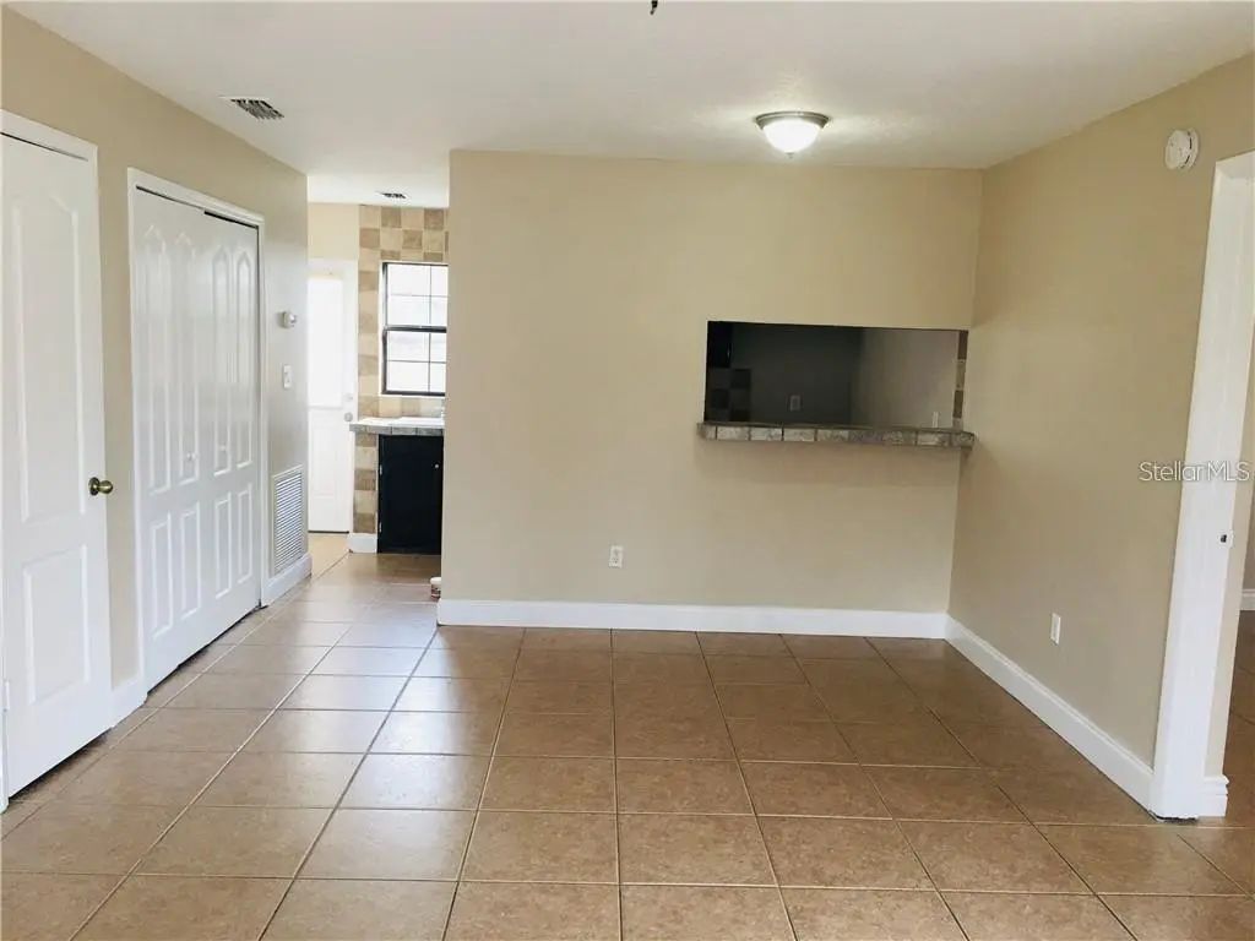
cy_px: 470
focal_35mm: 29
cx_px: 628
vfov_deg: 48.2
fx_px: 1051
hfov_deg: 61.7
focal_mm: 4.15
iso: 32
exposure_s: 1/30
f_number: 2.2
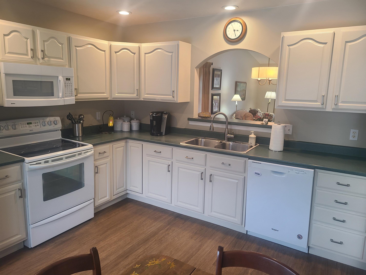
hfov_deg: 67.3
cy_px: 138
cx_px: 183
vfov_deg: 53.1
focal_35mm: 26
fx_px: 275
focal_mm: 5.4
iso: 125
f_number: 1.8
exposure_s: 1/60
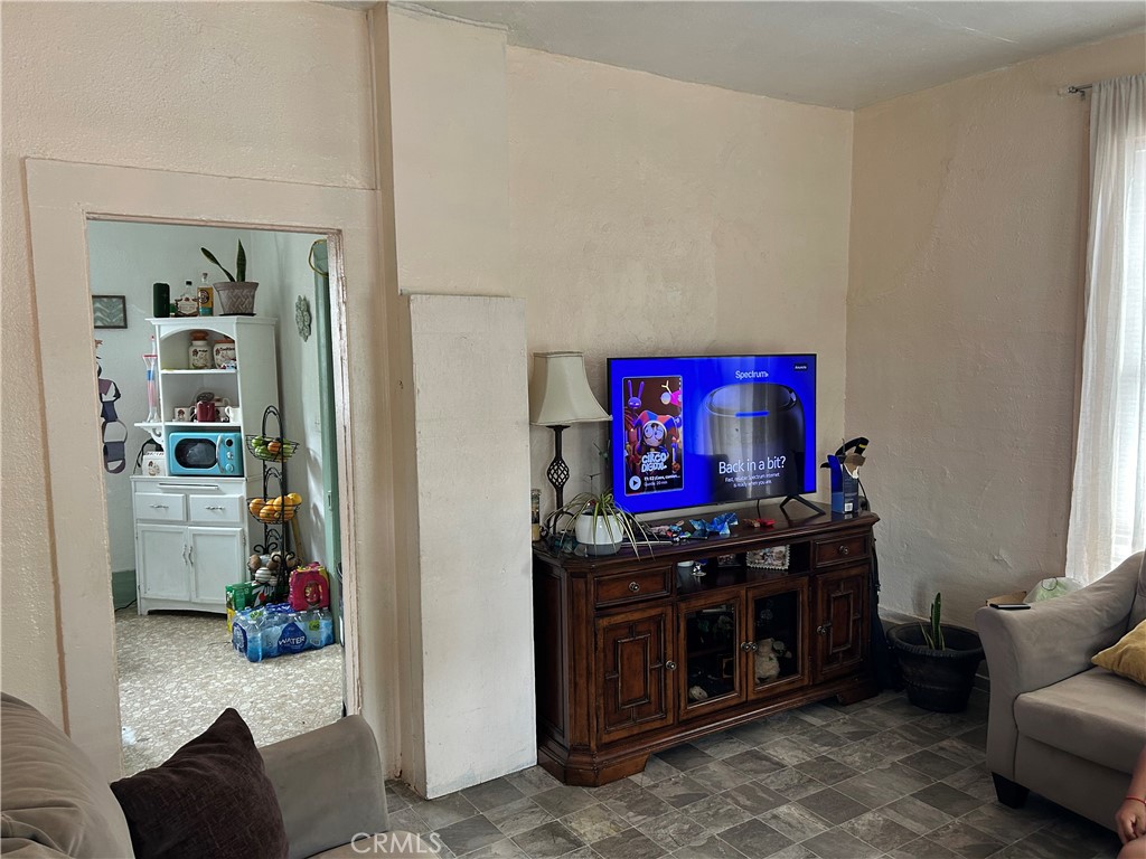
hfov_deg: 67.3
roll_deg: +0.6
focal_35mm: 26
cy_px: 430
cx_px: 573
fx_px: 861
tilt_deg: -4.2
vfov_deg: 53.1
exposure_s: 1/62
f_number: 1.5
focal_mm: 5.7
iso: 125
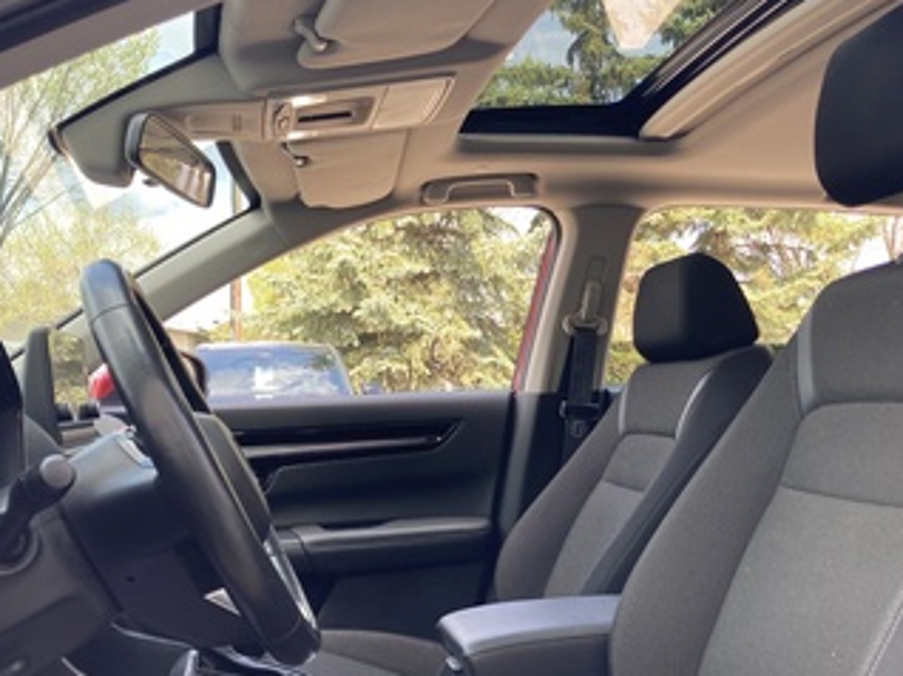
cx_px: 486
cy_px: 396
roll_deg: +0.0
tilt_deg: -0.4
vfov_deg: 38.5
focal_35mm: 37
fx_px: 964
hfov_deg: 50.1
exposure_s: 1/121
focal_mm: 3.99
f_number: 1.8
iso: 25
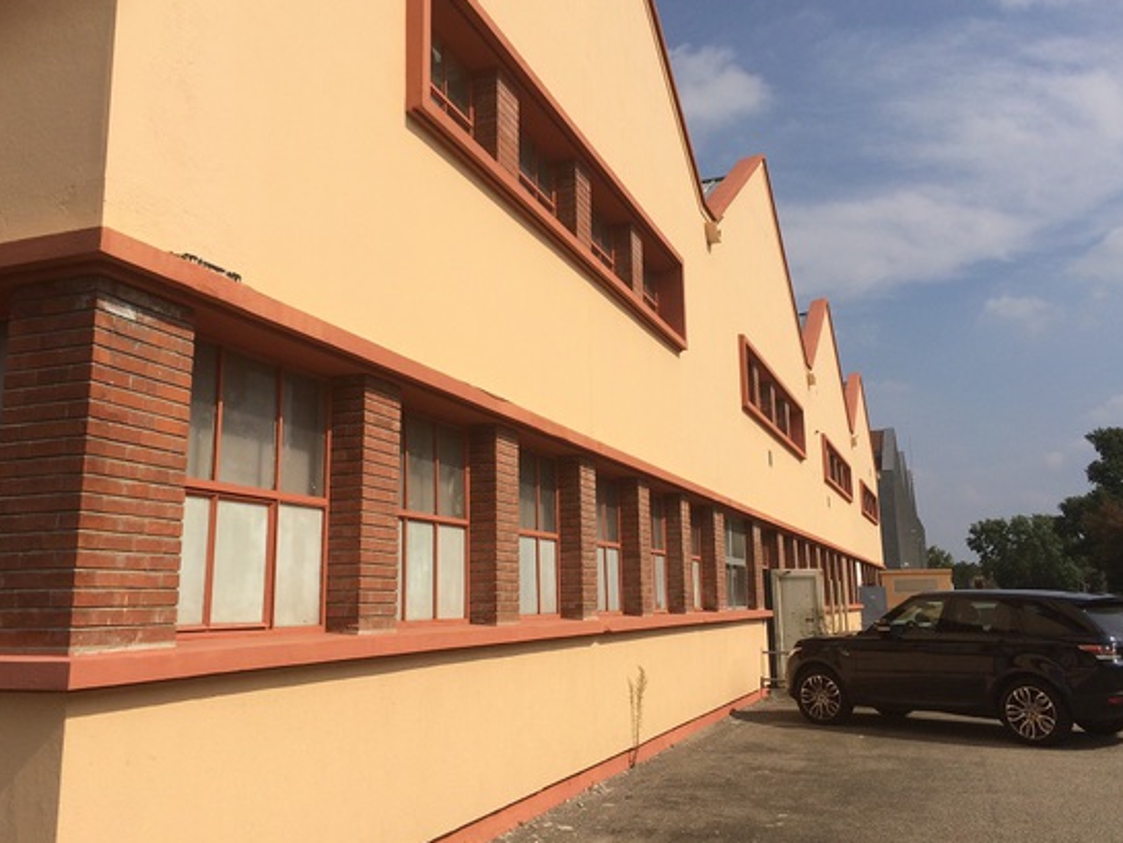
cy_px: 394
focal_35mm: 33
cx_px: 540
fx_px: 1071
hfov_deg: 55.3
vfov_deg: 42.9
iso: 40
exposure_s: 1/4115
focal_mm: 4.12
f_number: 2.2
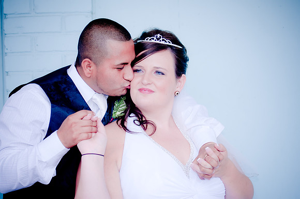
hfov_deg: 19.5
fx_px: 874
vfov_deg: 13.0
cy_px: 100
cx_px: 150
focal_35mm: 105
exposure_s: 1/250
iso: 200
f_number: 2.8
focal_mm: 70
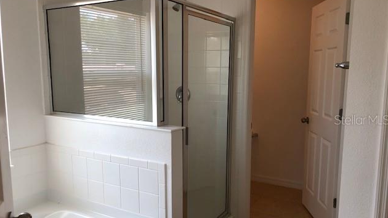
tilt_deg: -8.4
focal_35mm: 31
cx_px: 195
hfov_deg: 62.6
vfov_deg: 37.7
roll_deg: -0.3
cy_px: 119
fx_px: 319
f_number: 1.8
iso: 64
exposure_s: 1/120
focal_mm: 3.99
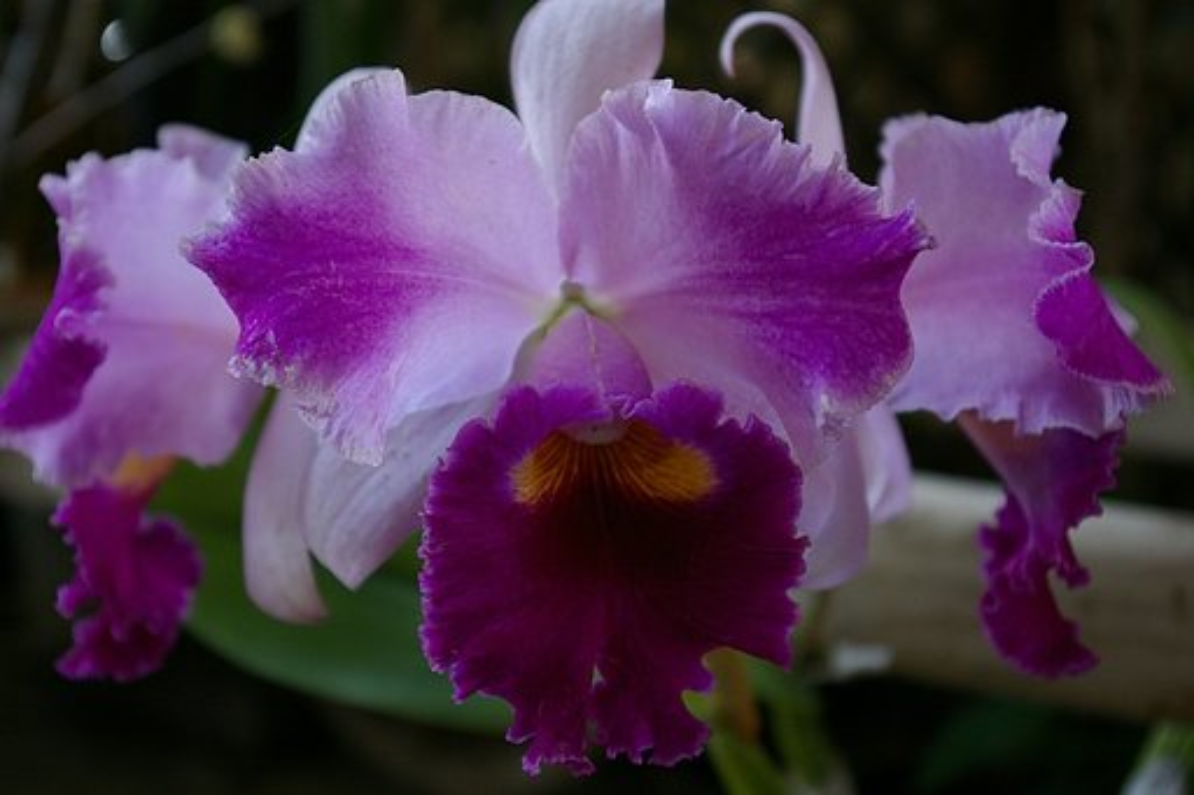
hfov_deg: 33.4
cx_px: 597
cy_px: 398
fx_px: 1989
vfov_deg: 22.6
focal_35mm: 60
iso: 400
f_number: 4.5
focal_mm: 40
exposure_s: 1/40
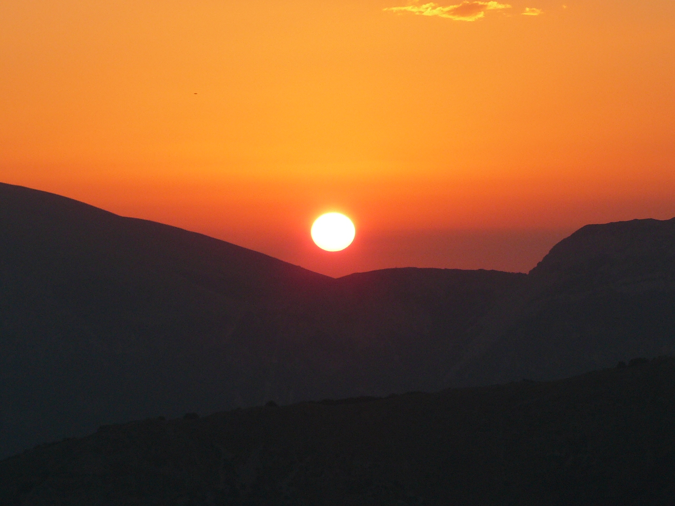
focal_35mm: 236
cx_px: 338
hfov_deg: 8.4
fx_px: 4602
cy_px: 253
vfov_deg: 6.3
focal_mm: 26.2
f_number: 4.5
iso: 100
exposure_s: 1/200
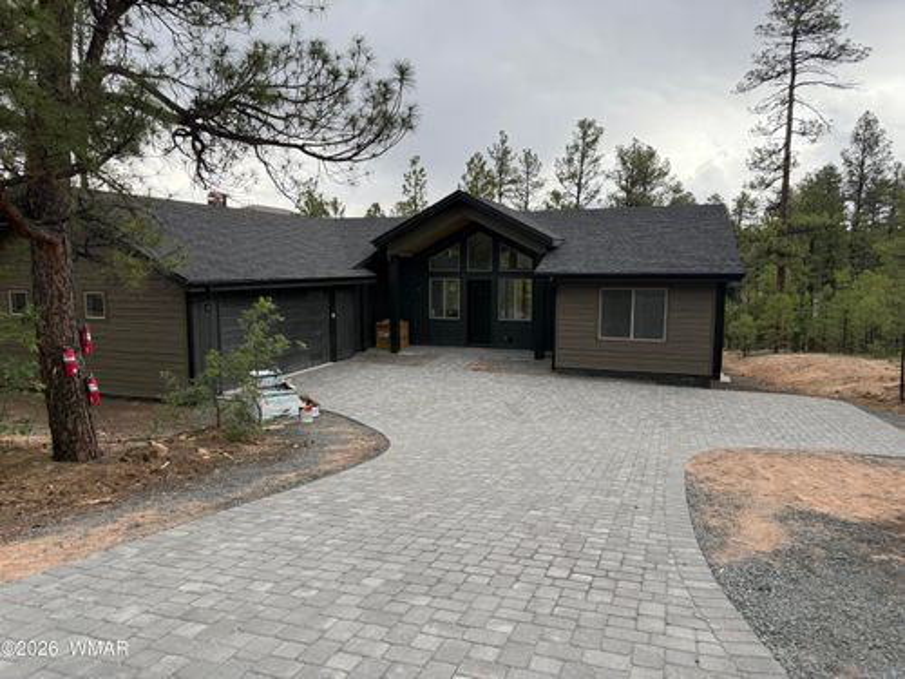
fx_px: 627
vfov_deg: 56.8
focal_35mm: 24
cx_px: 452
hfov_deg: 71.6
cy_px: 340
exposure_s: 1/1156
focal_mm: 6.76
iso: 100
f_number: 1.78
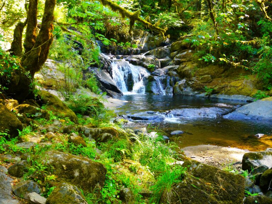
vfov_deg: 32.9
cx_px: 136
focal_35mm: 44
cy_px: 102
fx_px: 346
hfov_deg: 42.9
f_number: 4.5
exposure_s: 1/60
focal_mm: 22
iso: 400
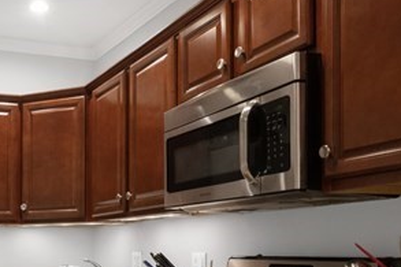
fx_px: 545
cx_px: 57
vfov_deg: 26.0
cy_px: 272
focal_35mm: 49
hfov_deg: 38.2
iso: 2500
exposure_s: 1/20
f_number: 8
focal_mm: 14
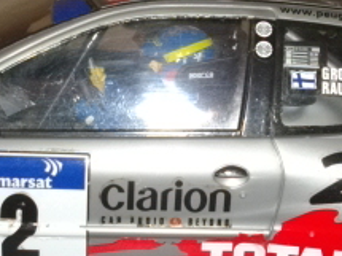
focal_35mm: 110
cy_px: 243
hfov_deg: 17.8
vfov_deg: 13.3
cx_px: 99
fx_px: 1086
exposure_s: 1/50
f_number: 2.8
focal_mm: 6.2
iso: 200
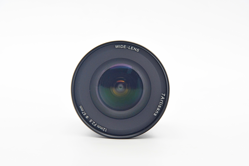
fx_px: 837
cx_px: 125
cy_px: 83
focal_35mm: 121
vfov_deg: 11.3
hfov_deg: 16.9
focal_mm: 80
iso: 1250
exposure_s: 1/125
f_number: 8
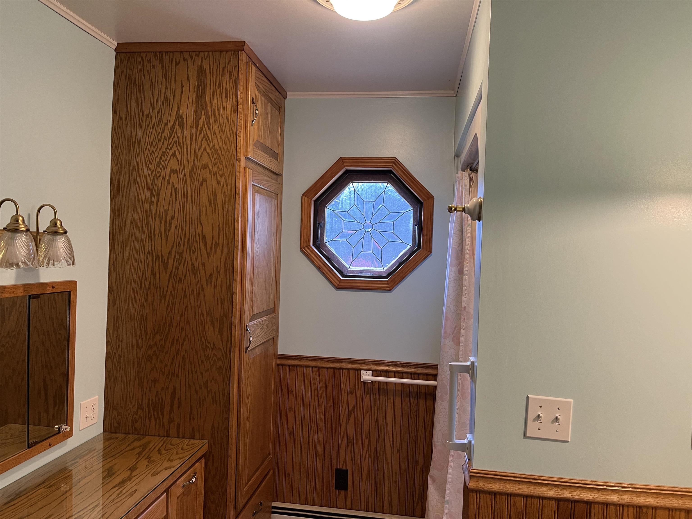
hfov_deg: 67.3
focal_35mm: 26
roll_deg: -2.8
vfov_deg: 53.1
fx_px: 520
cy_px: 260
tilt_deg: -1.9
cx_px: 346
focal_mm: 5.1
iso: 125
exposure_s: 1/60
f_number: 1.6
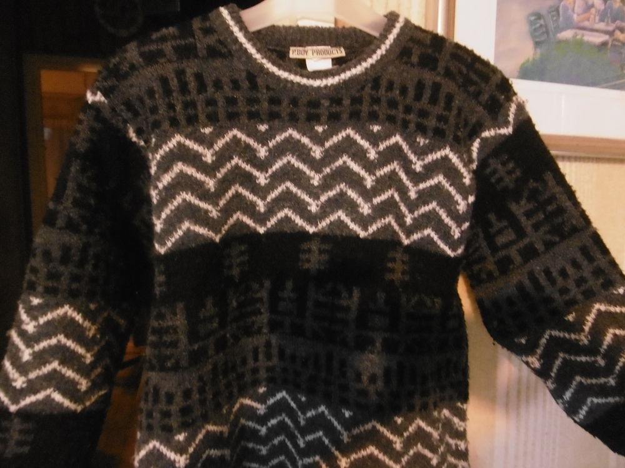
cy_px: 234
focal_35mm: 24
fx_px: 433
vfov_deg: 56.8
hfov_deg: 71.6
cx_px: 312
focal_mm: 4.3
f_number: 3.1
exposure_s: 1/6
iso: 800
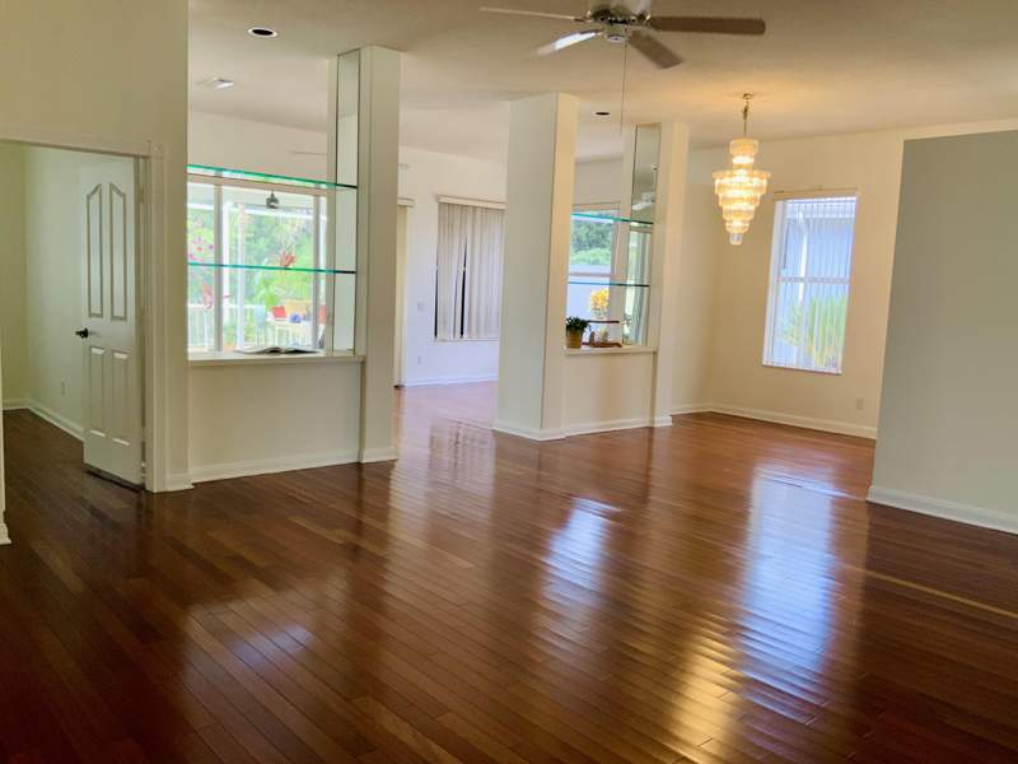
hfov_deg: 61.7
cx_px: 509
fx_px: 853
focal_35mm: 29
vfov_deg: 48.2
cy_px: 382
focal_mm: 3
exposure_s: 1/60
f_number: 1.8
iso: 50
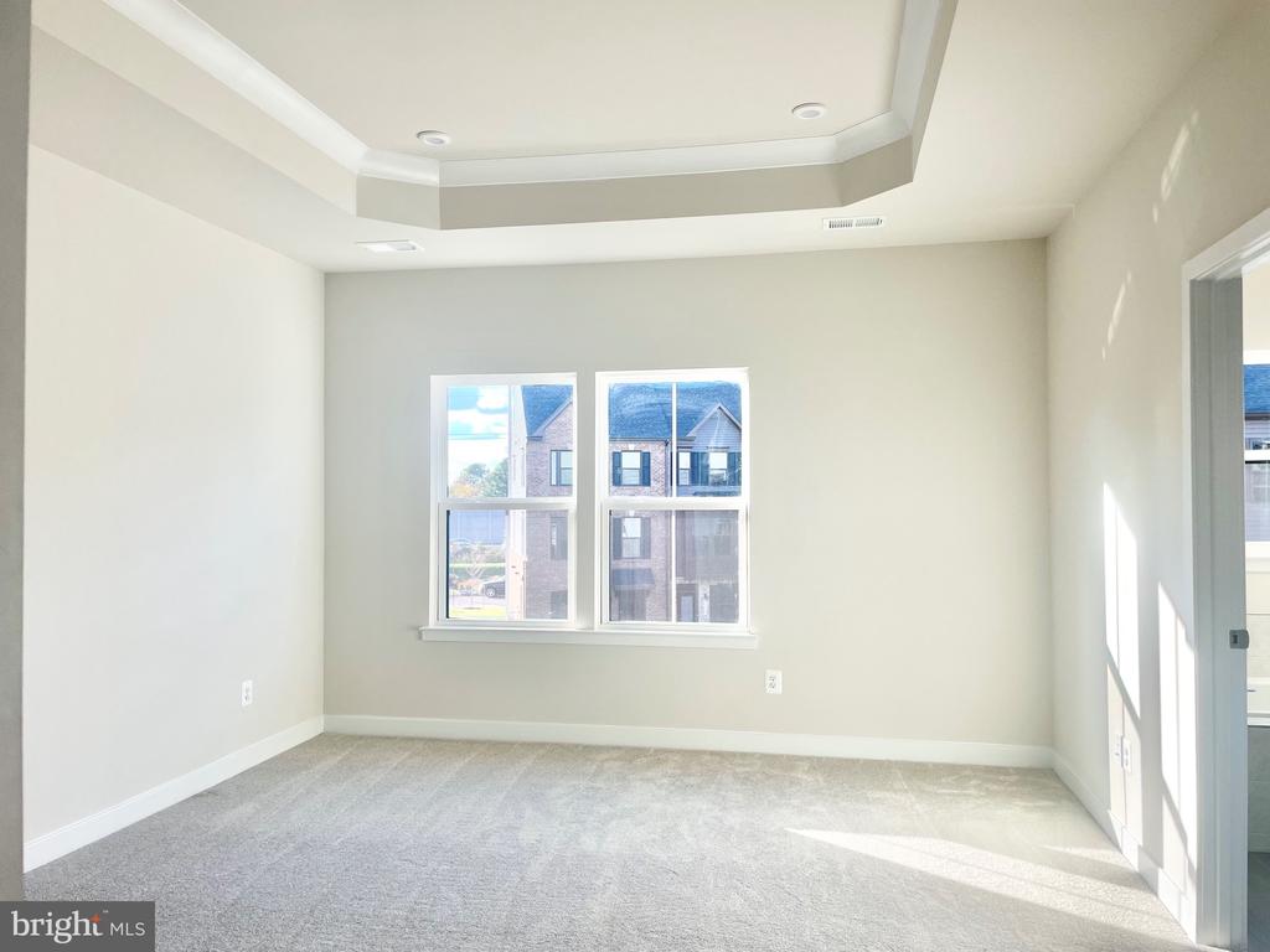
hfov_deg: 67.3
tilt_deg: +1.0
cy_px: 476
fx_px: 954
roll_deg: +0.0
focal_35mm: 26
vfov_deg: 53.1
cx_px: 635
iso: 32
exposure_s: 1/256
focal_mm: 4.2
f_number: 1.6
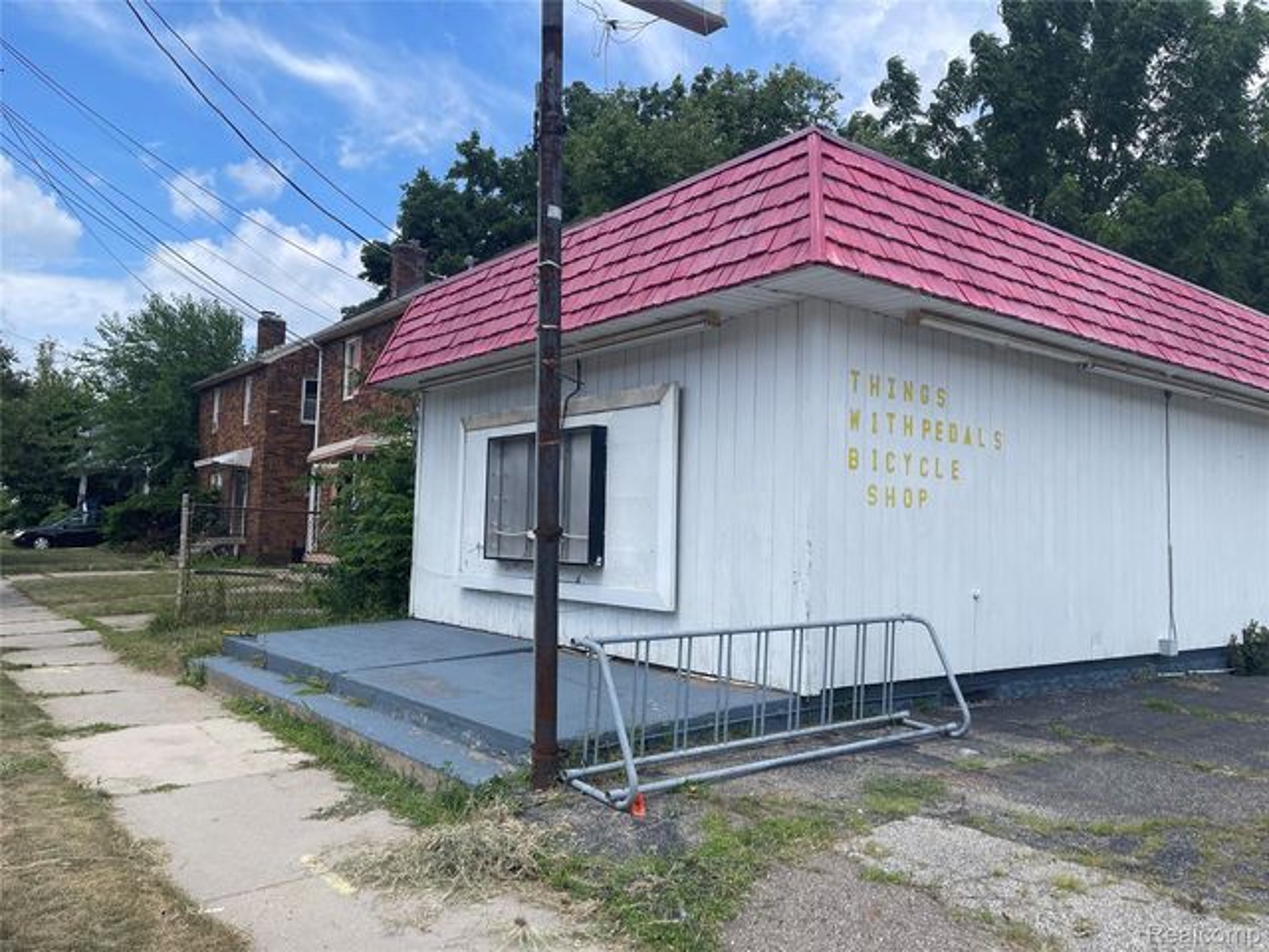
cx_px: 634
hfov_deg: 67.3
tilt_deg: +4.1
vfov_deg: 53.1
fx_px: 953
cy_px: 476
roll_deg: -2.3
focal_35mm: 26
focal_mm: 5.1
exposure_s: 1/3344
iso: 50
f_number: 1.6
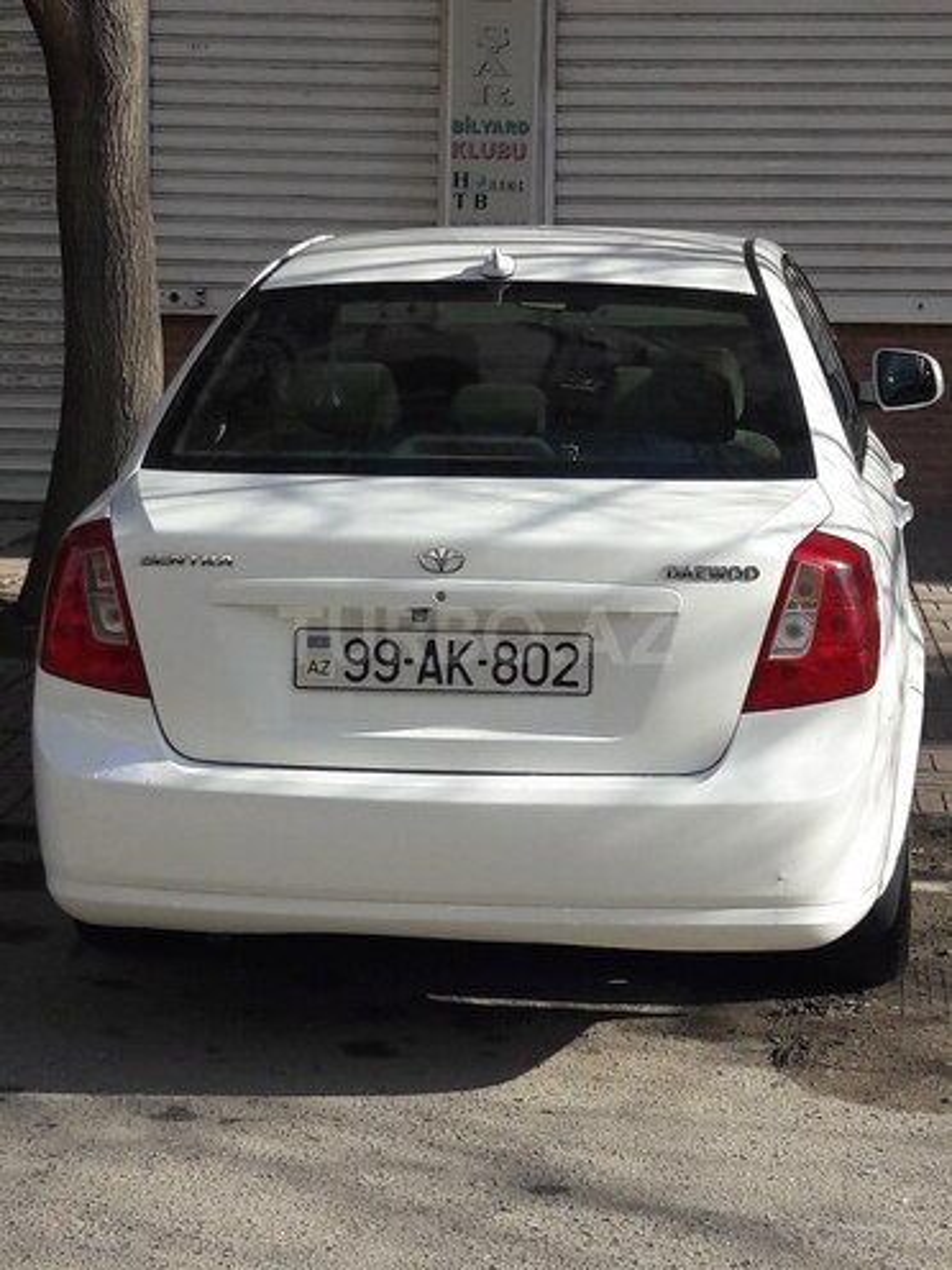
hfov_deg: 49.7
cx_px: 476
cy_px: 635
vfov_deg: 63.4
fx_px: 1027
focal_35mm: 28
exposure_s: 1/1008
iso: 40
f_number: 1.9
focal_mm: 3.7
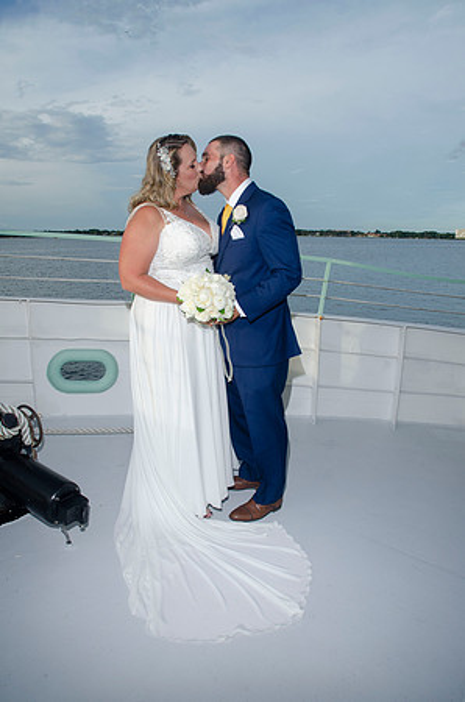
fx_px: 526
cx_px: 232
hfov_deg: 47.7
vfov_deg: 67.5
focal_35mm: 27
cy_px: 351
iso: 100
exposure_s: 1/250
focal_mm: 18
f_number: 8
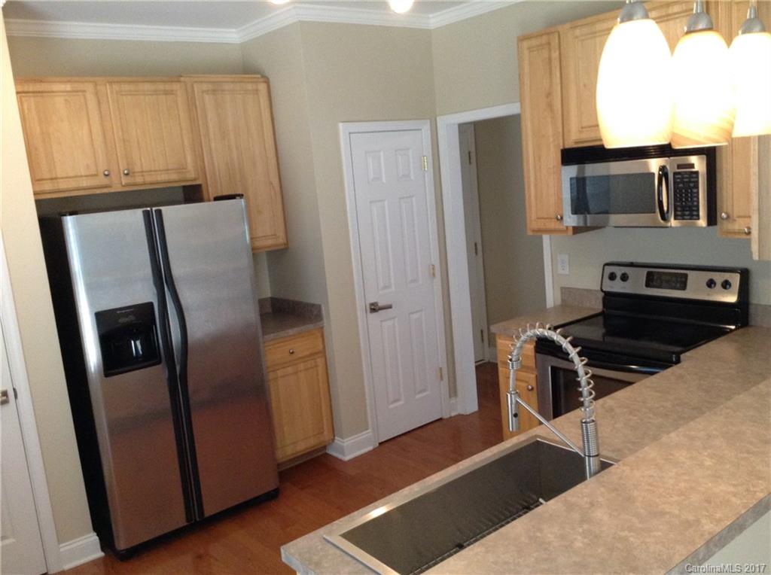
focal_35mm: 33
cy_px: 288
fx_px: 734
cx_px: 386
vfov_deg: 42.8
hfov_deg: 55.4
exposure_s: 1/24
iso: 160
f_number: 2.4
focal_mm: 3.3
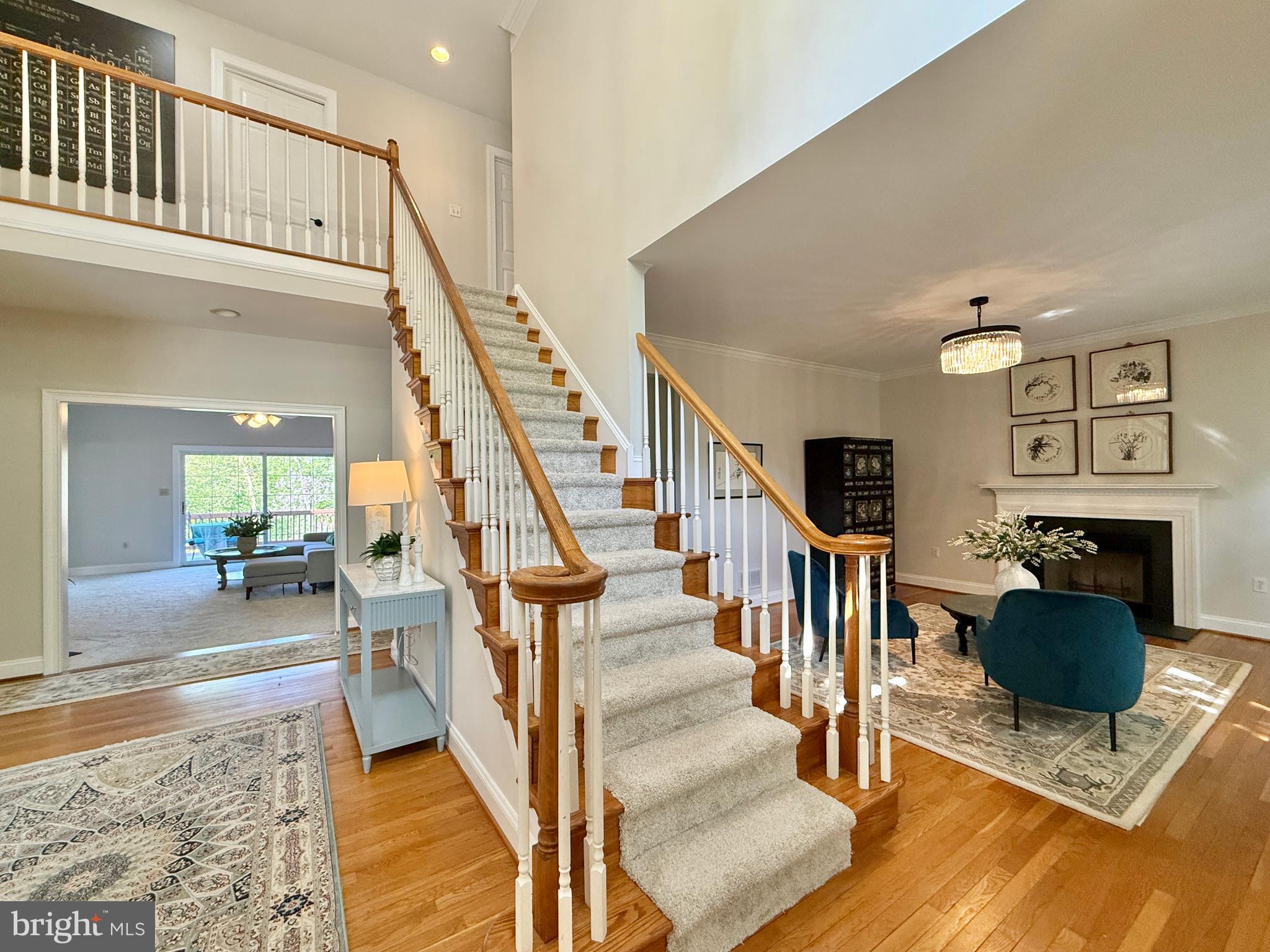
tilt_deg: +1.2
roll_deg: +0.1
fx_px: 514
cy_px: 476
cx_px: 635
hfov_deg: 102.1
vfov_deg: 85.7
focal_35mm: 14
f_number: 2.2
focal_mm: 2.22
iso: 250
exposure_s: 1/120
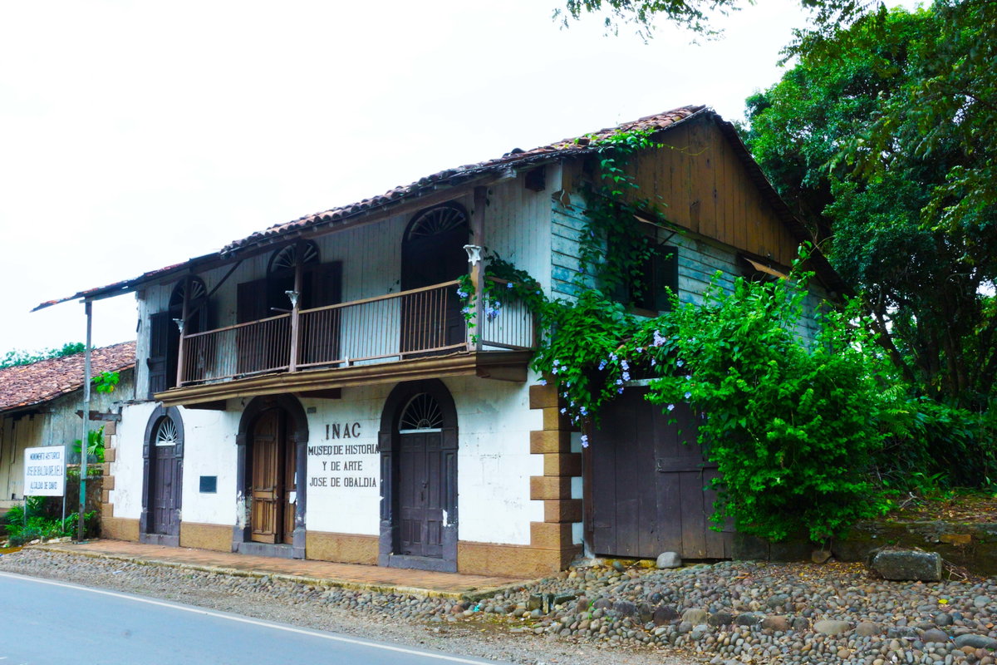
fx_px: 914
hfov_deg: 57.2
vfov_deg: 40.0
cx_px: 498
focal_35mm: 33
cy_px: 332
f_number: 22
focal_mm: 22
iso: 400
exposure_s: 1/40
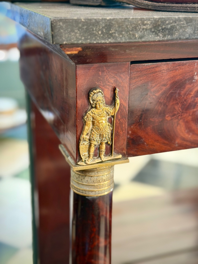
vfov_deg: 39.7
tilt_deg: -21.4
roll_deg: -1.6
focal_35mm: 48
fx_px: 366
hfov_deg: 30.3
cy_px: 132
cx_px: 99
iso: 320
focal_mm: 6.76
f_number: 1.78
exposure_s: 1/40
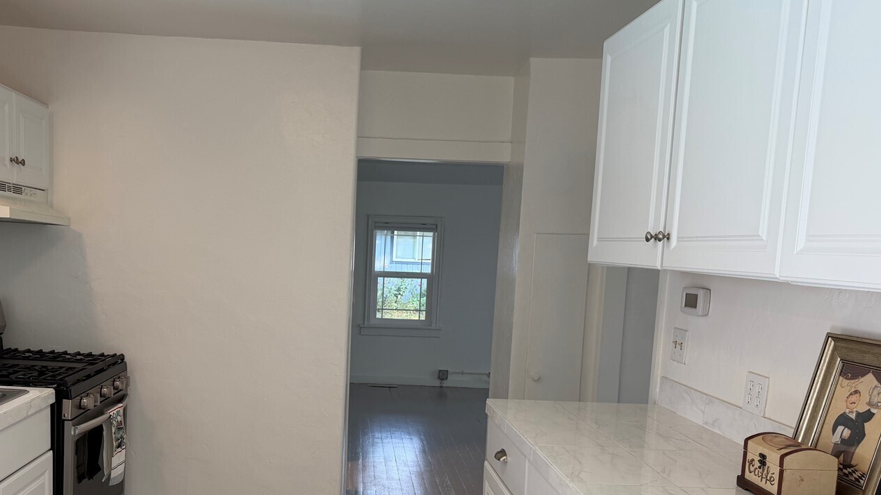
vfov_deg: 35.1
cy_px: 351
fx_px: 771
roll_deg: -2.9
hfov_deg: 58.9
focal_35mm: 33
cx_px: 345
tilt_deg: -7.5
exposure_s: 1/120
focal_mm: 6.76
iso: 80
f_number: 1.78
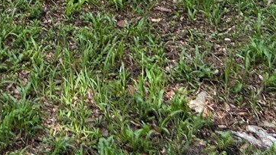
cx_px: -64
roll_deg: +1.6
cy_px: -298
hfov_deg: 16.1
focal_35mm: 127
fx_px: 930
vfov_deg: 8.2
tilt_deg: -6.2
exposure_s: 1/1449
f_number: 1.5
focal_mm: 5.7
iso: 50
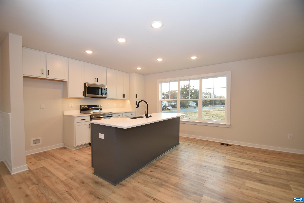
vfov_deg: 77.3
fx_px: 127
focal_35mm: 15
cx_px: 152
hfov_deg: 100.4
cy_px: 102
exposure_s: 1/60
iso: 200
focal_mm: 10
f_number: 4
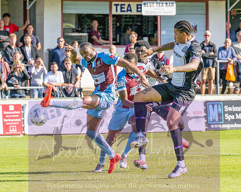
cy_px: 133
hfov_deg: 5.4
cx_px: 50
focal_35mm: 355
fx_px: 2533
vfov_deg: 4.4
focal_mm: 135
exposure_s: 1/4000
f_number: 4
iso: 400
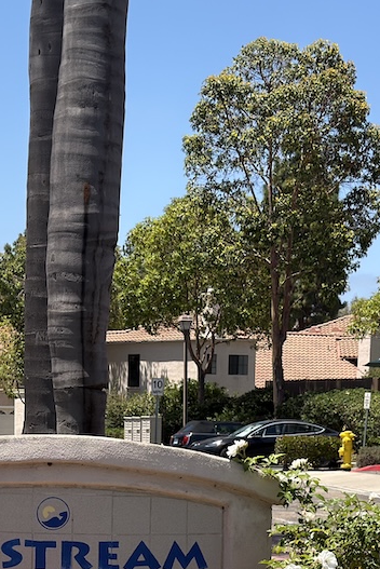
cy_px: 514
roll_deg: -0.3
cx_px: 62
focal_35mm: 88
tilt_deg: -6.1
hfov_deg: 15.4
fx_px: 1391
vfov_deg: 22.5
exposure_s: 1/3226
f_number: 1.78
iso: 64
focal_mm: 6.76
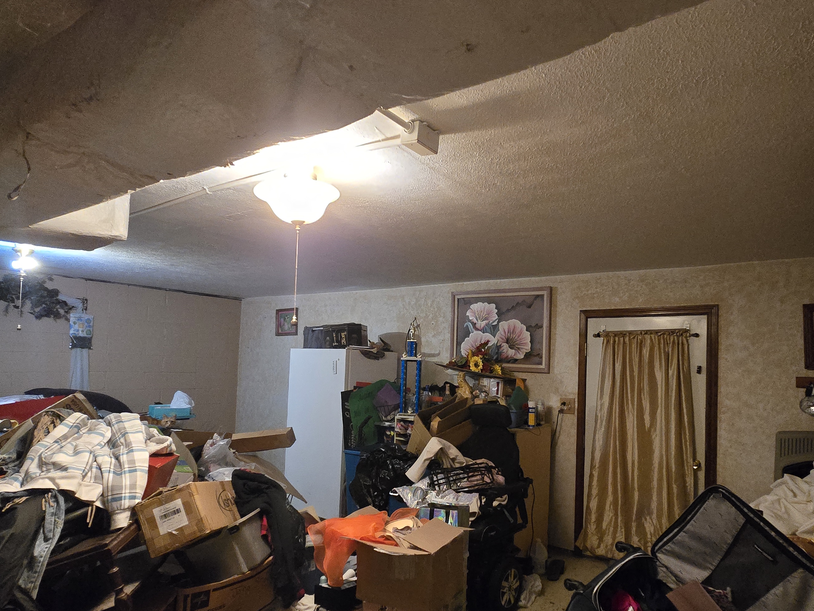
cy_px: 347
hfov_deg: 81.3
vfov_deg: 65.7
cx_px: 464
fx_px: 470
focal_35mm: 20
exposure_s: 1/60
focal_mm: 2.2
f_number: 2.2
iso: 1600
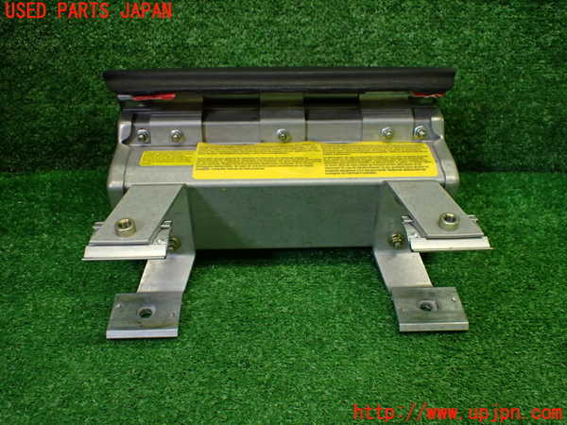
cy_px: 212
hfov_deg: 56.8
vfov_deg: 44.2
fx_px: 524
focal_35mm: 32
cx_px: 284
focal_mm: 5.79
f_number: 2.4
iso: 320
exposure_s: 1/125
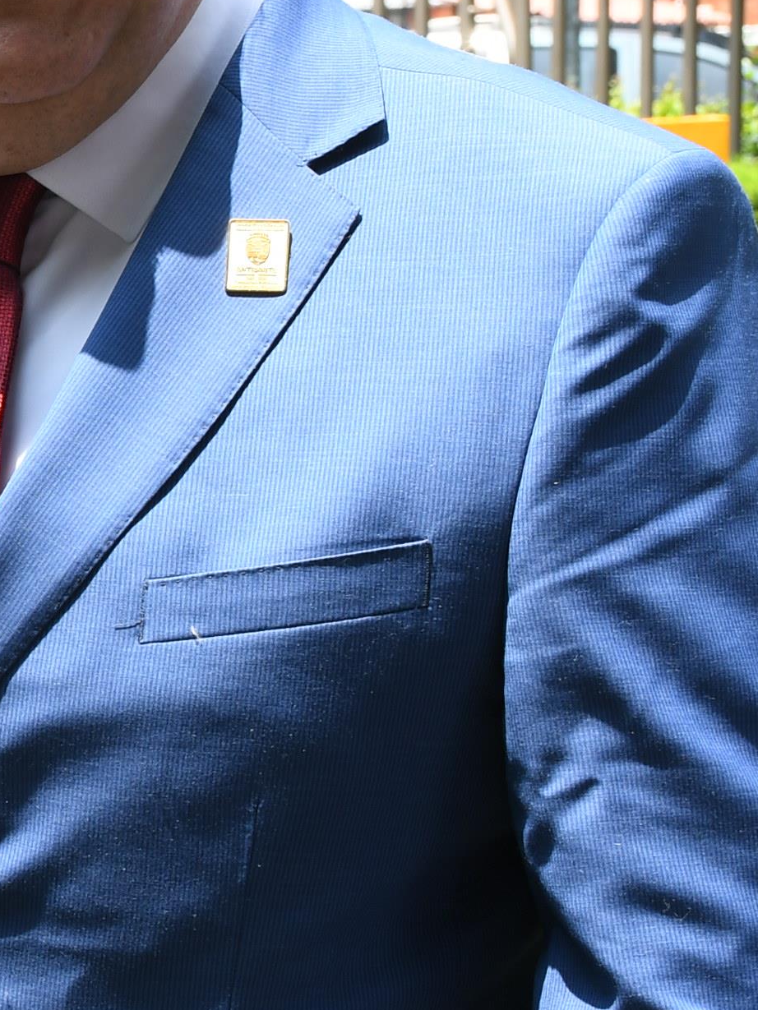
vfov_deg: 13.4
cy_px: 436
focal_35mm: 147
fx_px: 4291
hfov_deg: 9.6
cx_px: -603
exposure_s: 1/100
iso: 200
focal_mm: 30
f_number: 8
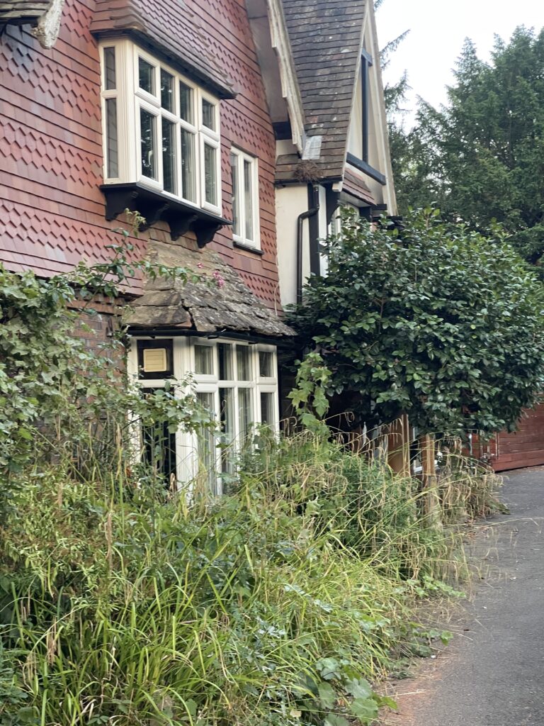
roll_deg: +0.9
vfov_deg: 30.3
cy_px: 363
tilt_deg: +1.2
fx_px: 1341
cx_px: 272
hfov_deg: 22.9
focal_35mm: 64
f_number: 2.2
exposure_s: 1/83
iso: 200
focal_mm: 7.5
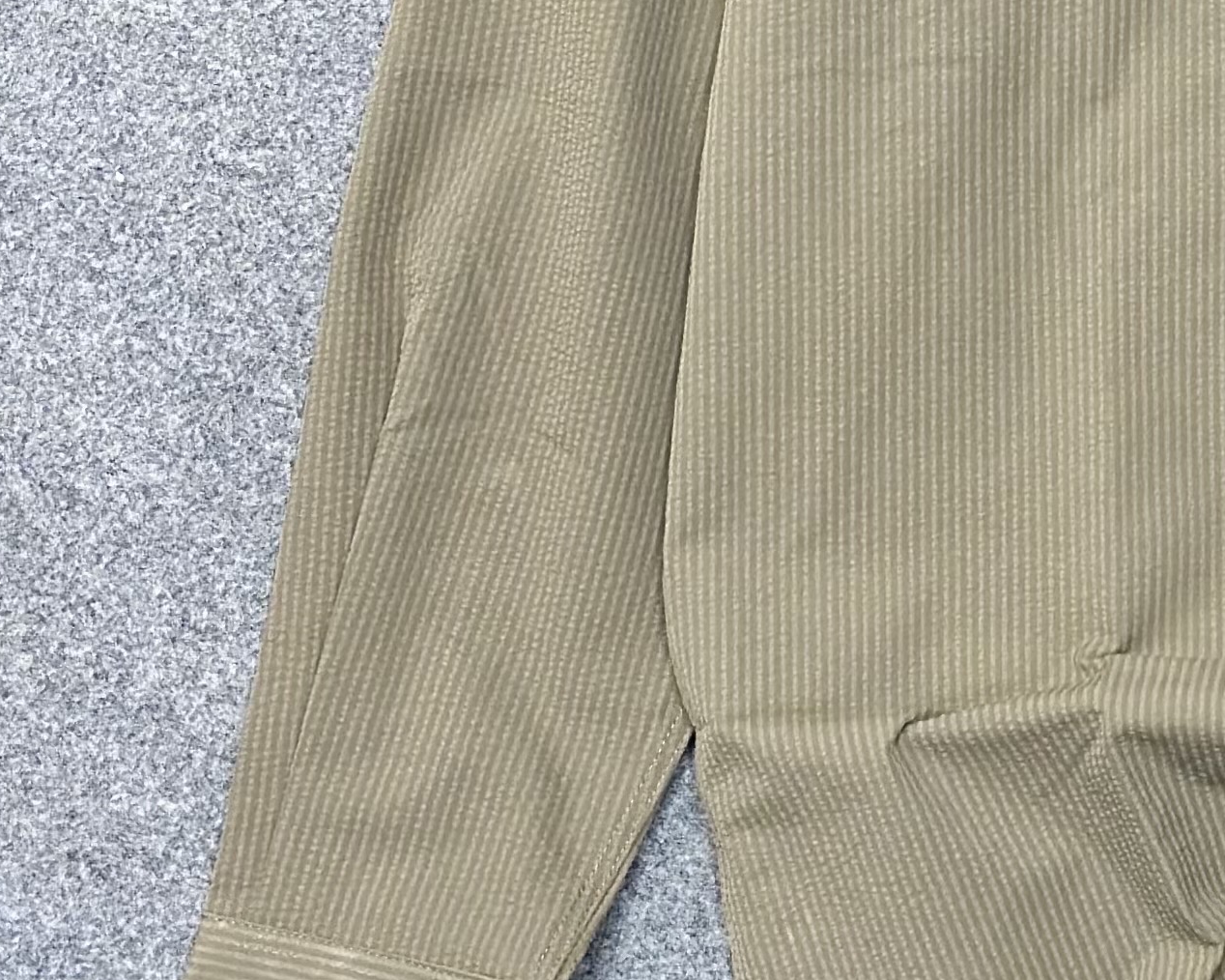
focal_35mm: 149
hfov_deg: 12.6
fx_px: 5401
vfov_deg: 10.3
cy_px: 25
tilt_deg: -82.1
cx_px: 1449
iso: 125
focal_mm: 6.86
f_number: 1.78
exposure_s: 1/100
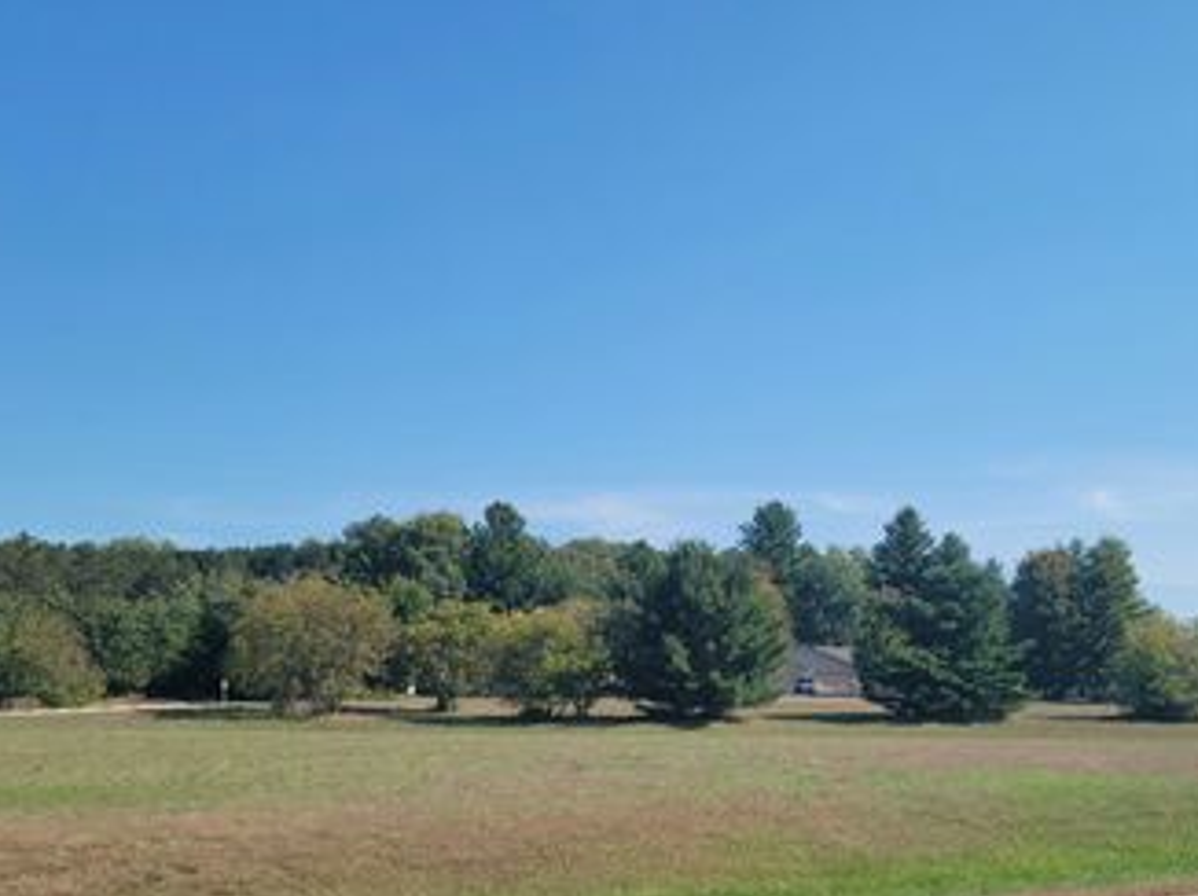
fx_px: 1487
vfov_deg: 33.0
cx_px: 790
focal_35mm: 43
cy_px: 652
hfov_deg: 43.3
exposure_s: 1/909
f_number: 2
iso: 25
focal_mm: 5.9
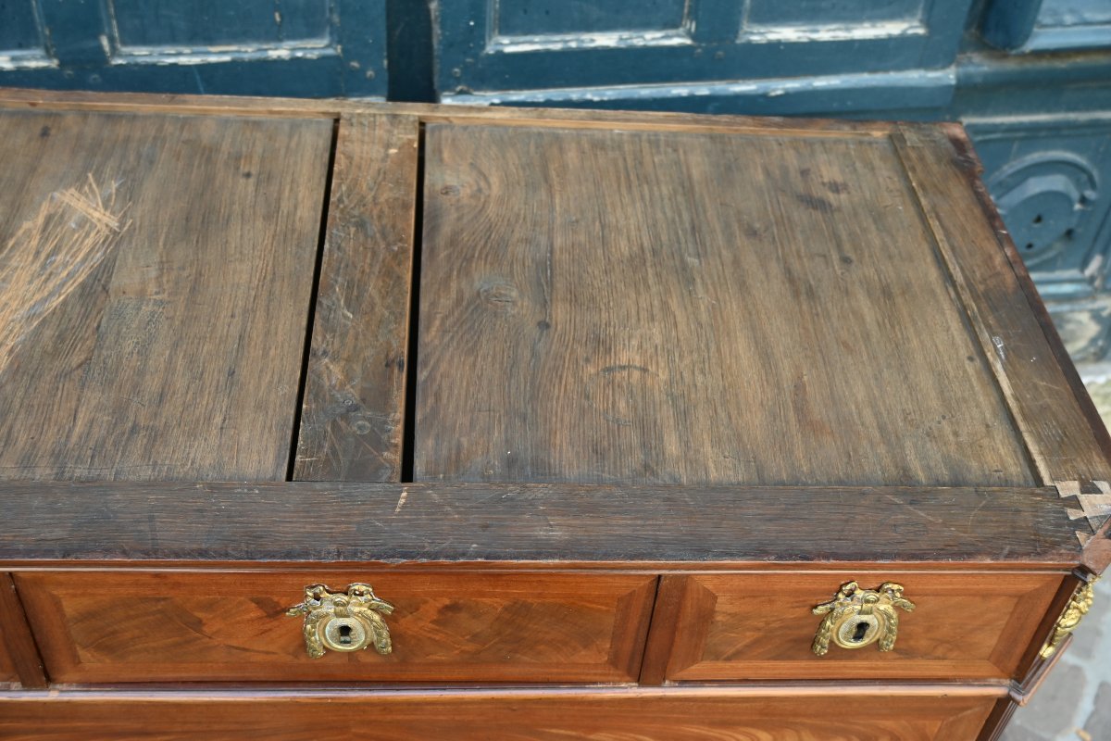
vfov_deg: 33.0
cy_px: 370
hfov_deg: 47.9
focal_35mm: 40
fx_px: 1250
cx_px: 556
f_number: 4
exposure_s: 1/250
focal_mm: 27
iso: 400
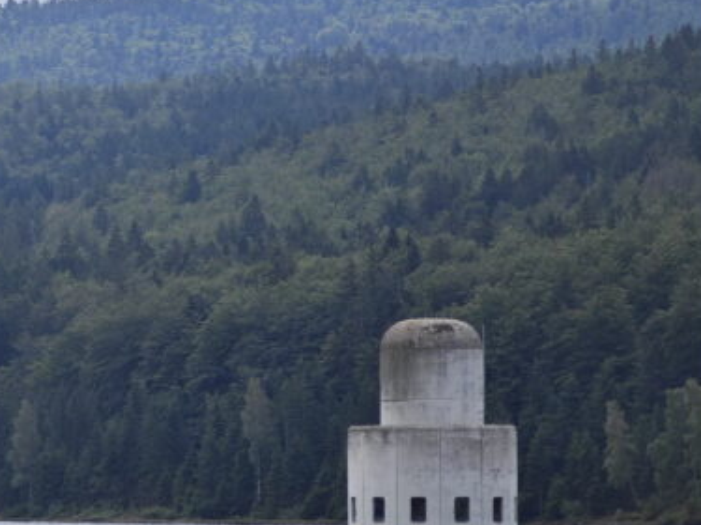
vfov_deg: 7.2
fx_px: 4150
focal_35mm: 205
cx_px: -116
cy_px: 362
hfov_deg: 9.5
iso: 50
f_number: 1.8
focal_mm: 12.28
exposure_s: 1/4119
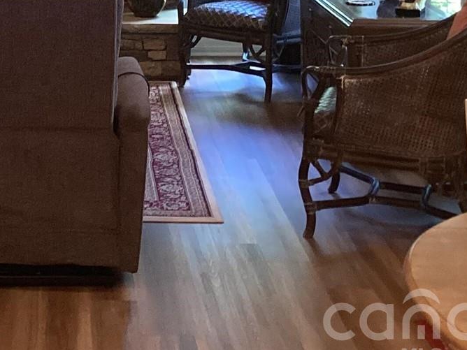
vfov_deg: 14.6
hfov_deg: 20.2
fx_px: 1282
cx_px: 28
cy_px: -162
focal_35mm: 95
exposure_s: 1/50
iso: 200
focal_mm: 3.3
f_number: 2.4
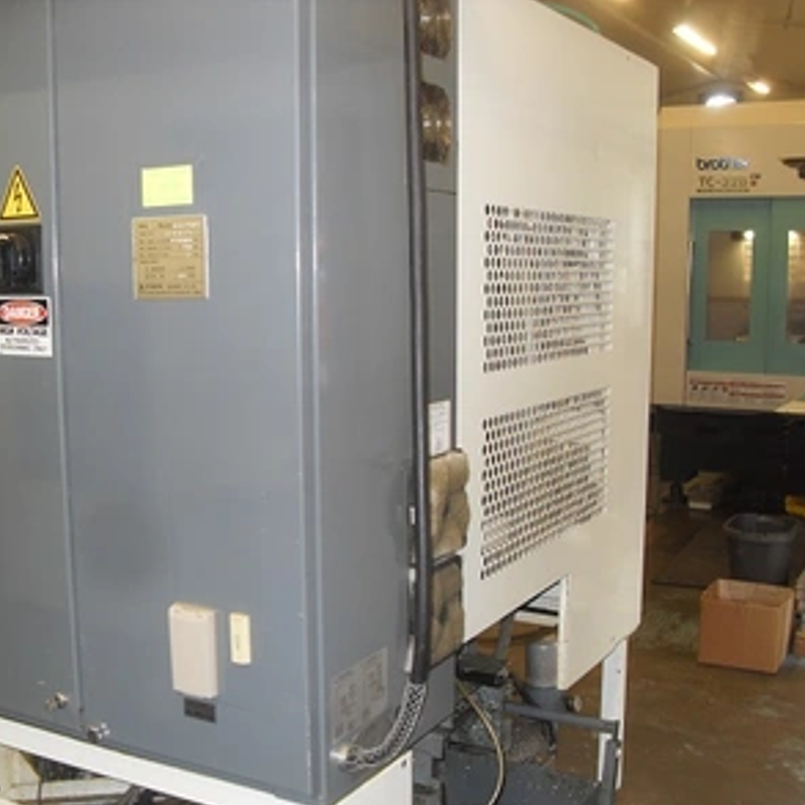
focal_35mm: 41
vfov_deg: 40.9
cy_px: 409
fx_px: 1079
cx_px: 371
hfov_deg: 40.9
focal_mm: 6.3
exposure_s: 1/45
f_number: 2.8
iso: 100
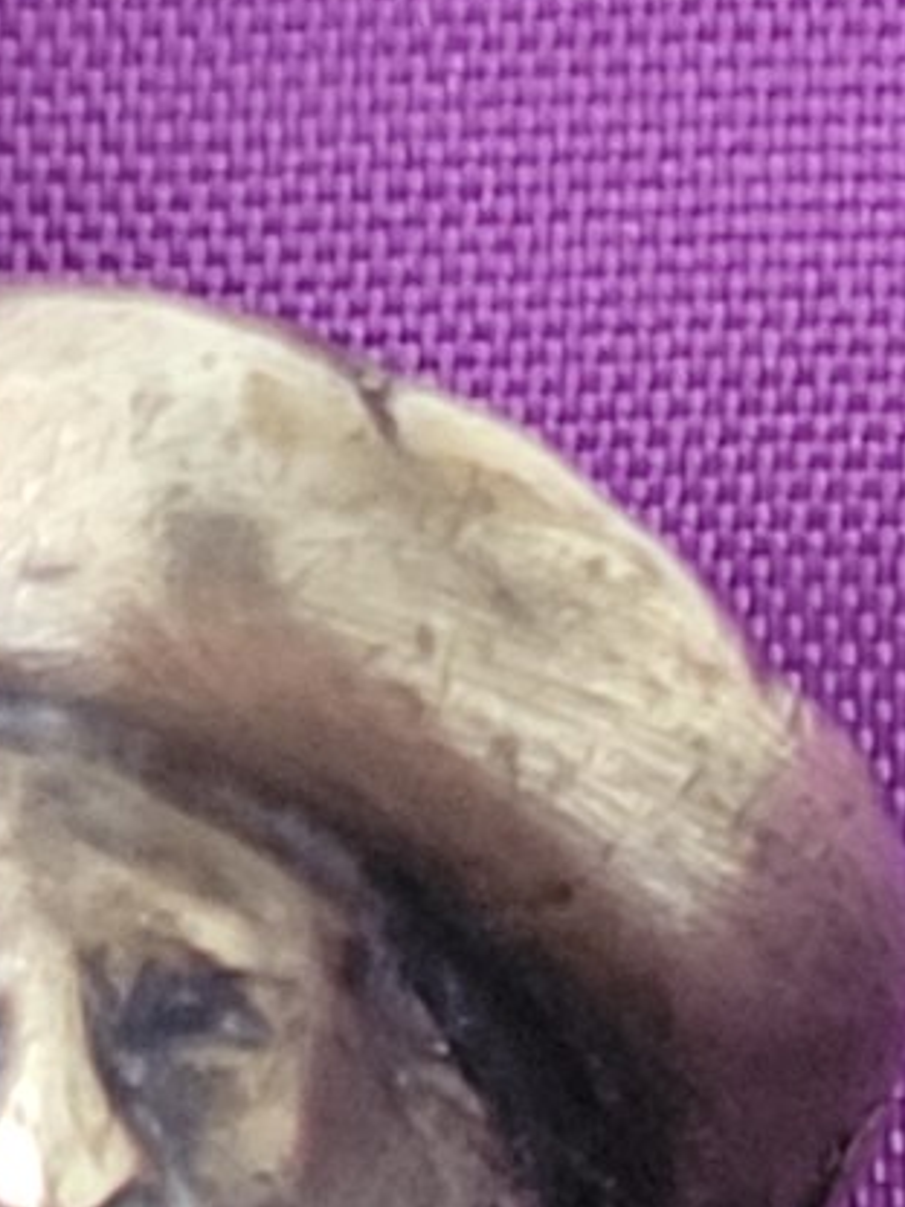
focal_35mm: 75
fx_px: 2614
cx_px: 426
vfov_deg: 25.3
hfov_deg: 19.6
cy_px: 1047
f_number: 1.8
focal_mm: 5.4
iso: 400
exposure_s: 1/50
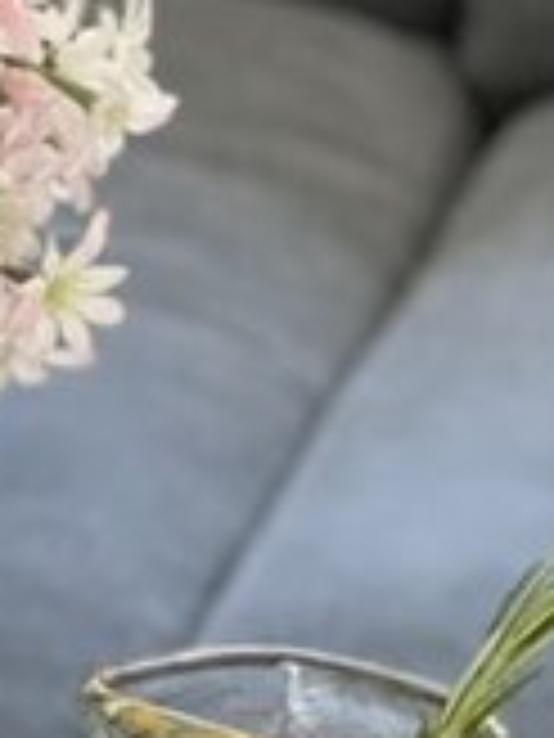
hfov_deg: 4.7
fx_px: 6679
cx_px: -338
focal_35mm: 313
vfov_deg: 6.3
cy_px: 684
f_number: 2.2
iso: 250
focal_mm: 7.5
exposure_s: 1/70
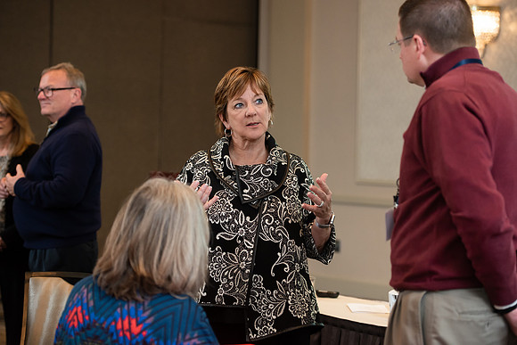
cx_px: 258
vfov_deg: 16.1
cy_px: 172
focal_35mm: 85
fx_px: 1221
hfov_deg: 23.9
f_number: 3.5
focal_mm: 85
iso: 1000
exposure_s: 1/160
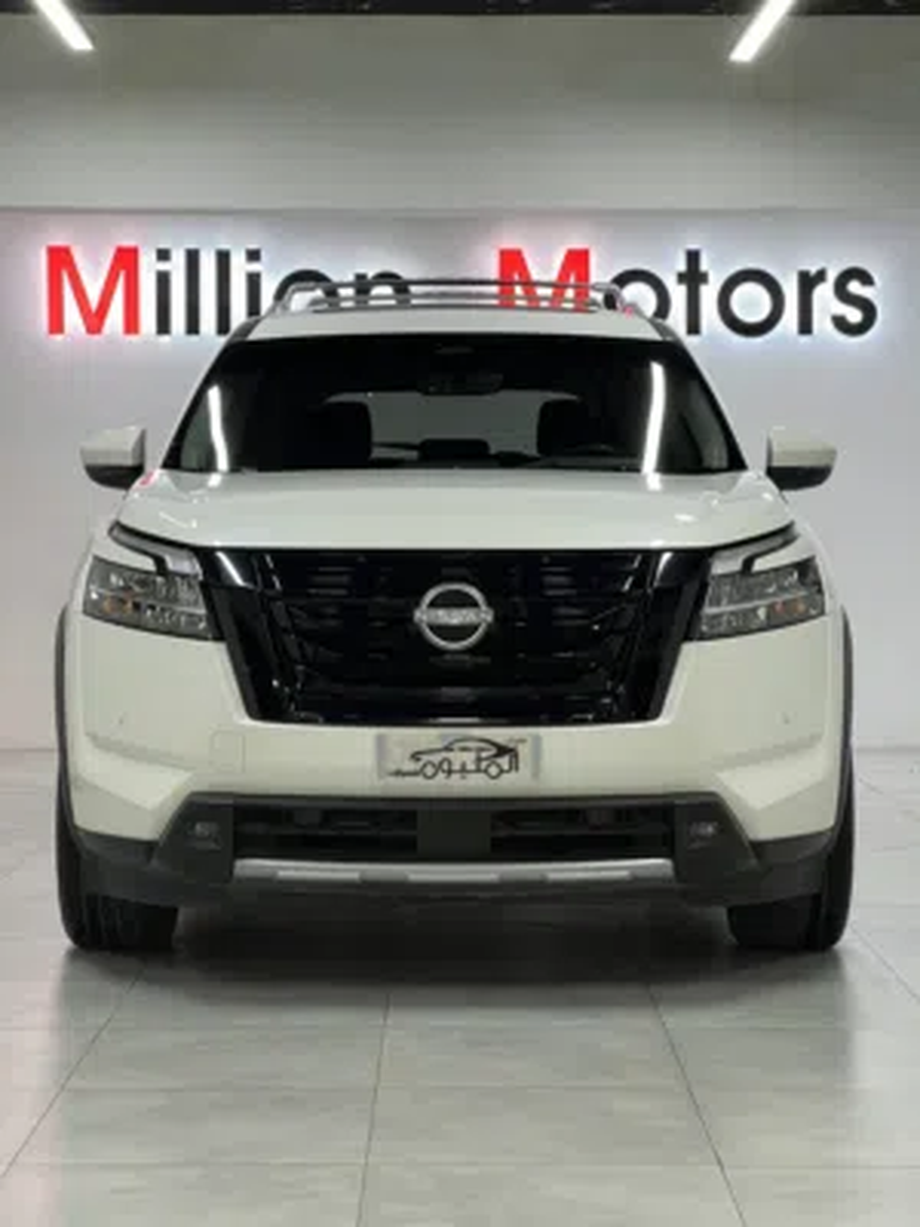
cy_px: 614
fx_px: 2729
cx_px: 460
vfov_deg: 25.3
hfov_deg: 19.1
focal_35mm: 77
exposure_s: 1/50
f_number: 2.8
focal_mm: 9
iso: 320
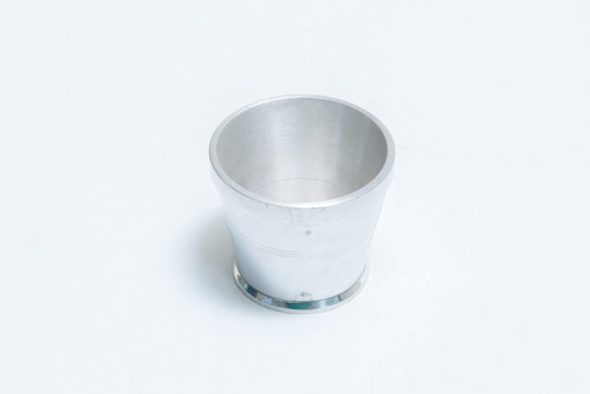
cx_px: 295
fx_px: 1721
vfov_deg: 13.0
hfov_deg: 19.5
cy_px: 197
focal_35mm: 105
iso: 3200
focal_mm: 70
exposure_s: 1/125
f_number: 10
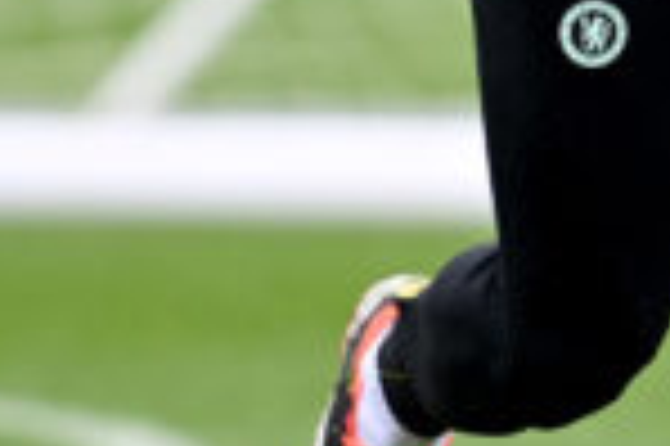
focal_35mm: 2754
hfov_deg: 0.7
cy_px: -259
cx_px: 238
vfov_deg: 0.5
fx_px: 51198
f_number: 2.8
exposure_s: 1/2500
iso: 800
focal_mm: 400
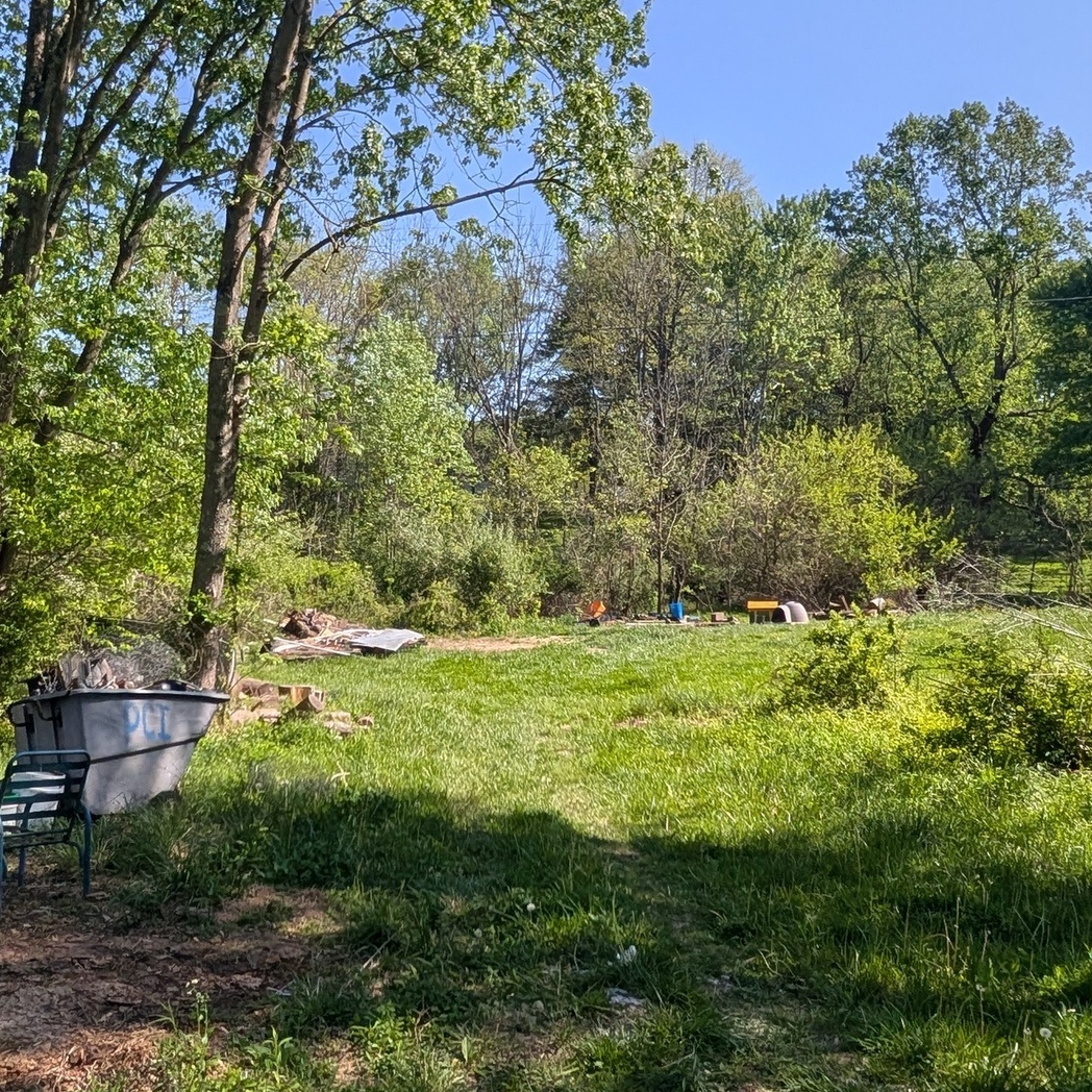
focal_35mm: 31
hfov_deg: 52.4
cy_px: 581
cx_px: 473
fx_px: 1106
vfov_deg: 52.5
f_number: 1.7
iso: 53
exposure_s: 1/2439
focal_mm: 2.02
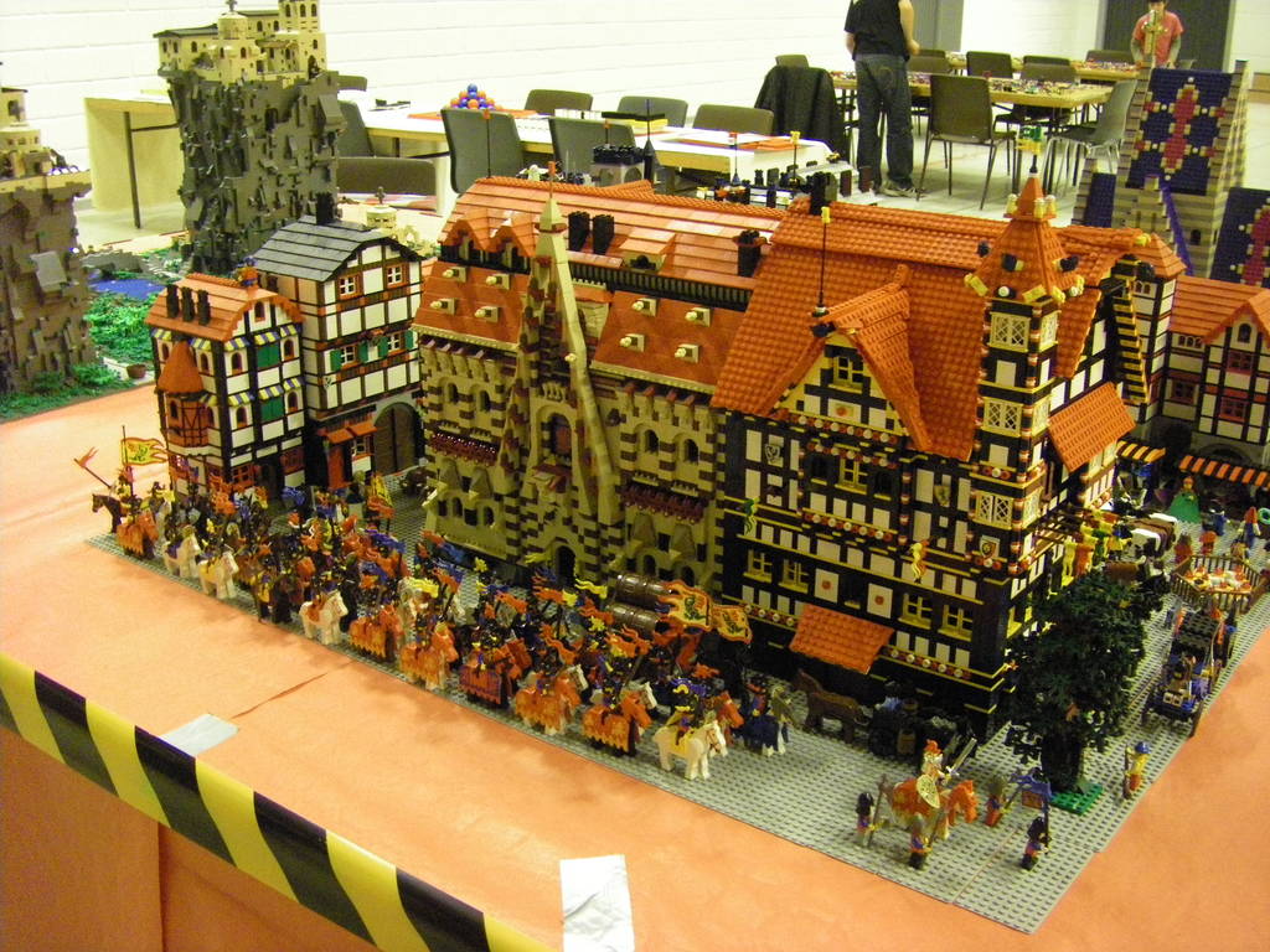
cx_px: 635
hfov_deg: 49.0
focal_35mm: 38
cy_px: 476
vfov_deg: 37.7
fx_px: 1394
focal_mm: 6.3
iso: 800
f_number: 3.5
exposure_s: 1/8
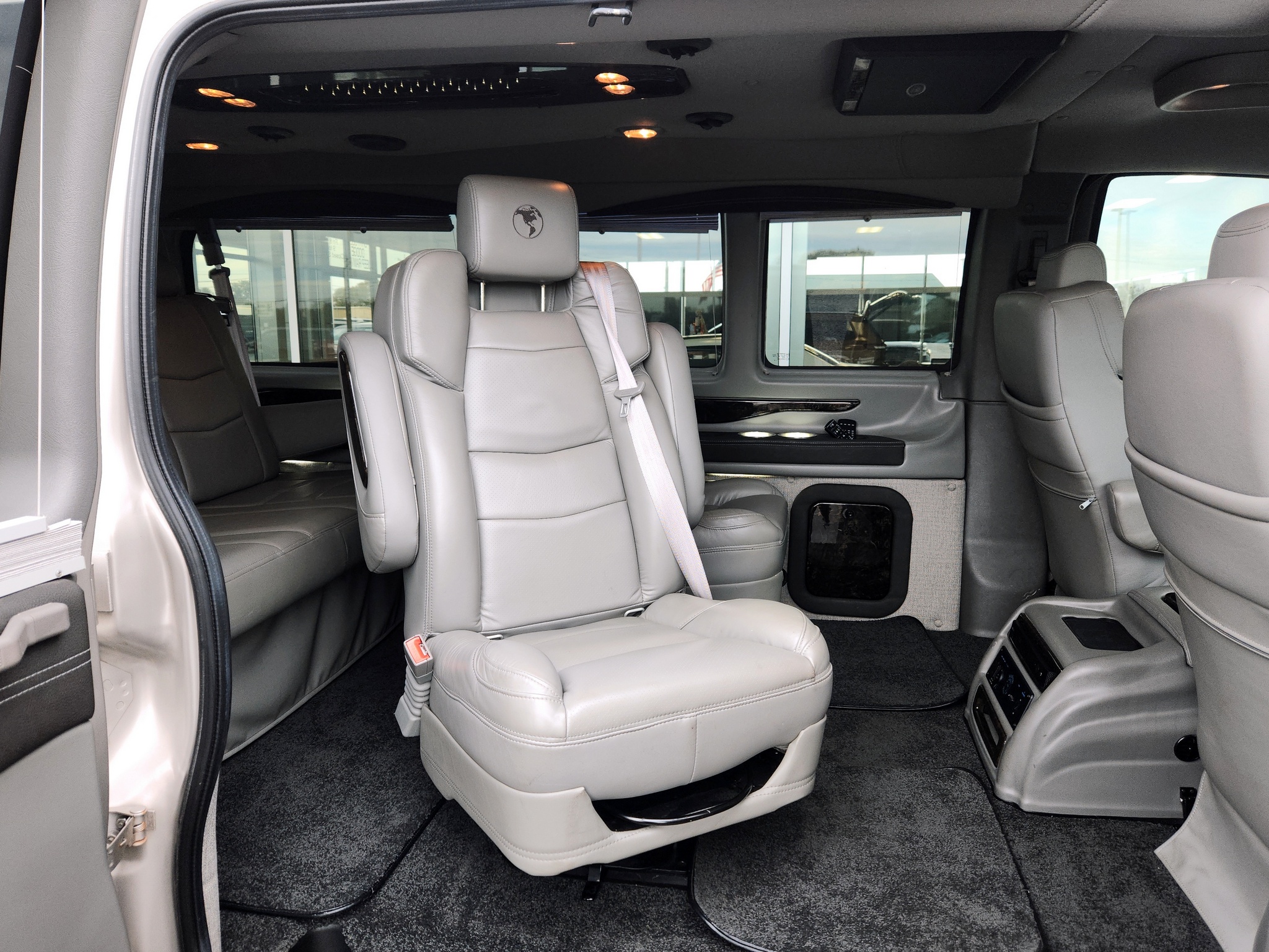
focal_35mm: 25
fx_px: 916
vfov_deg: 54.9
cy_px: 476
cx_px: 634
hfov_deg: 69.4
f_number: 1.8
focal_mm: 5.9
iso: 100
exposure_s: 1/59
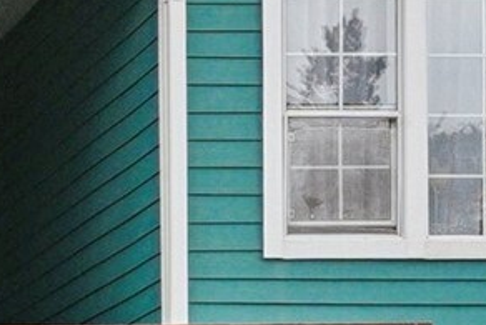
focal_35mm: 209
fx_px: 2823
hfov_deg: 9.1
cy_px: 402
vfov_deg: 6.5
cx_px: -582
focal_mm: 24
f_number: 8
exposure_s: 1/125
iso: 400
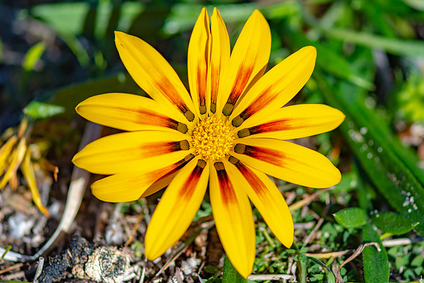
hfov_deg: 12.2
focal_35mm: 169
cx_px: 227
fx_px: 1987
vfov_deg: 8.1
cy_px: 131
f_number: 3.2
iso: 100
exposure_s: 1/5000
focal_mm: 105
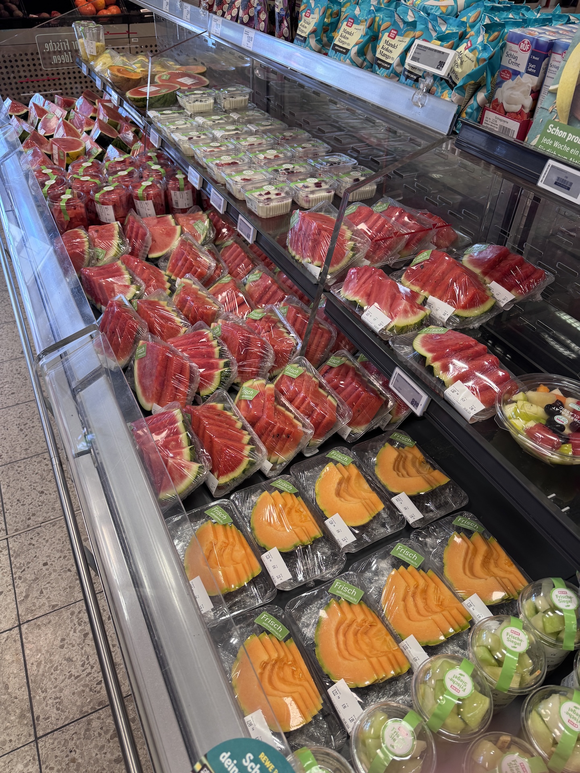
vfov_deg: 71.6
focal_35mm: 24
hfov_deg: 56.8
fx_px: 536
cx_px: 290
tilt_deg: -41.3
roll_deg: -1.8
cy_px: 386
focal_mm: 6.76
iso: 125
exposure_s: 1/100
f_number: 1.78
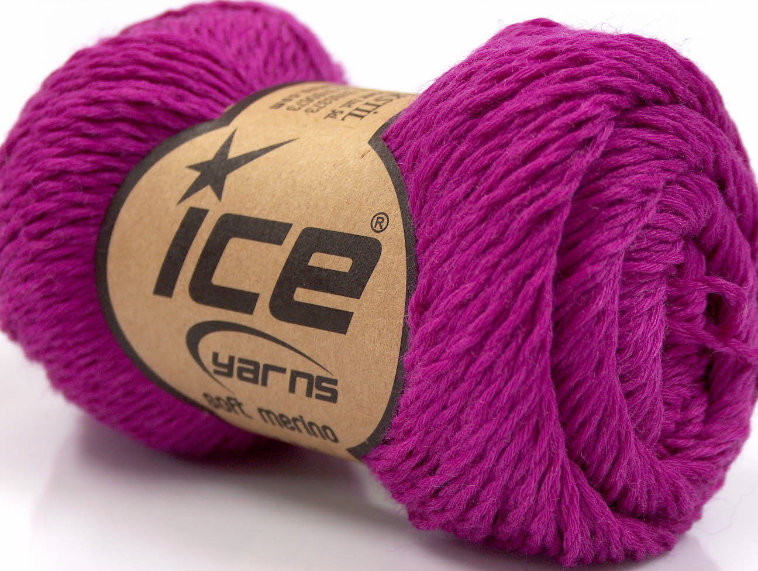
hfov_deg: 23.3
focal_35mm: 84
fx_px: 1842
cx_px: 379
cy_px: 286
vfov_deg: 17.6
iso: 100
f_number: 2.9
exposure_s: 1/4.18
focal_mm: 17.25
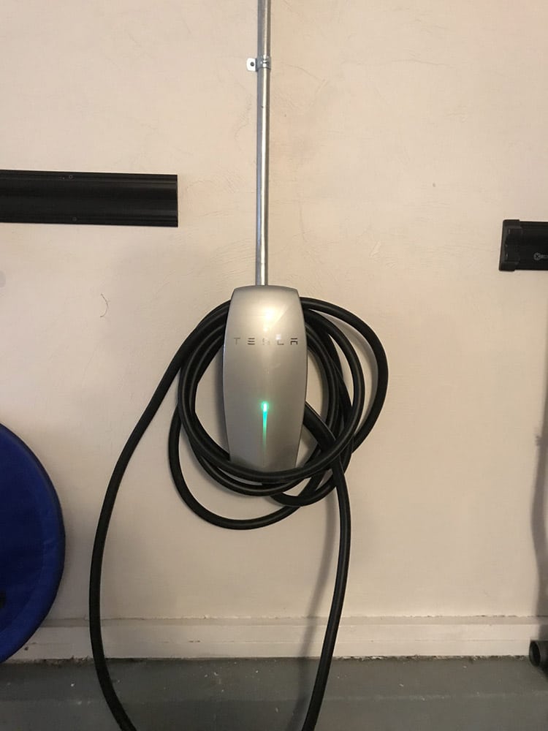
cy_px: 366
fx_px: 591
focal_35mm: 28
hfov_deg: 49.7
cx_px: 274
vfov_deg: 63.4
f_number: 1.8
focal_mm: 3.99
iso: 100
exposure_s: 1/4
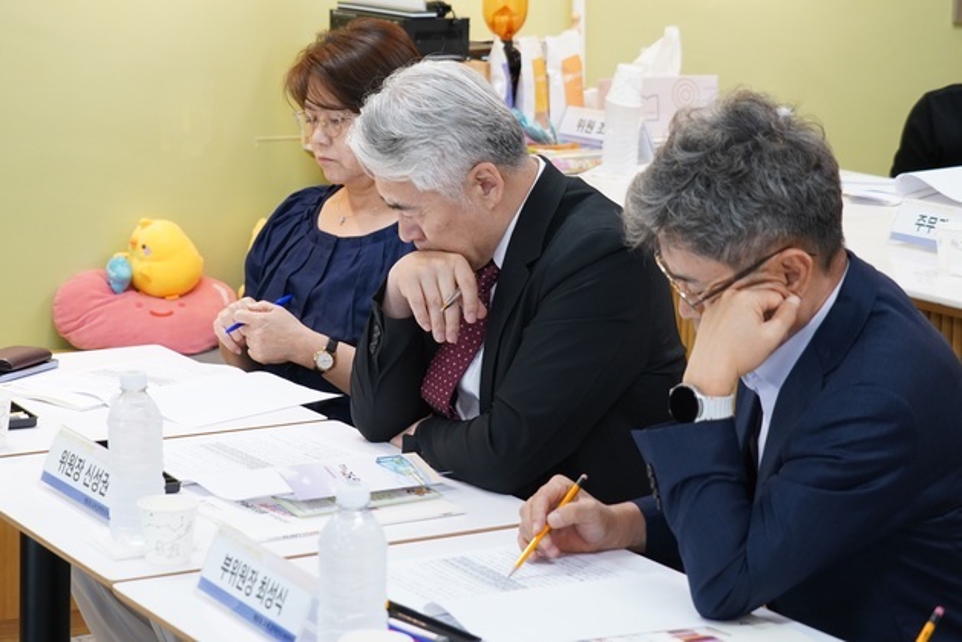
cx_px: 481
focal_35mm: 66
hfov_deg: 30.5
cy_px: 321
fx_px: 1764
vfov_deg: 20.6
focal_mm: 66
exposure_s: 1/80
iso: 1000
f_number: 5
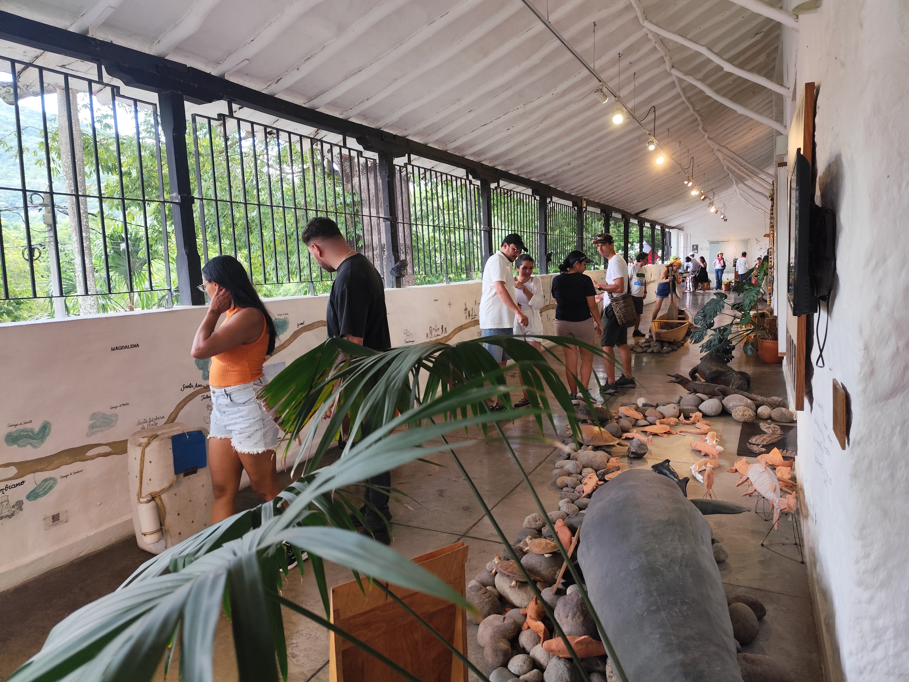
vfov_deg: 58.9
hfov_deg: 73.9
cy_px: 341
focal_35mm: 23
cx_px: 454
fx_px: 604
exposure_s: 1/120
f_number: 1.65
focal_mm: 6.14
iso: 125
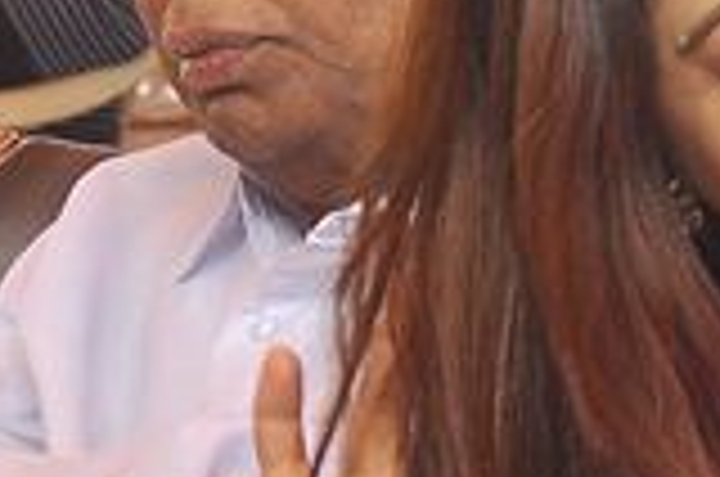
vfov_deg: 2.7
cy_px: 414
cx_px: 2187
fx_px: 9960
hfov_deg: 4.0
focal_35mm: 499
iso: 250
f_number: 7.1
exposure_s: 1/125
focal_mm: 52
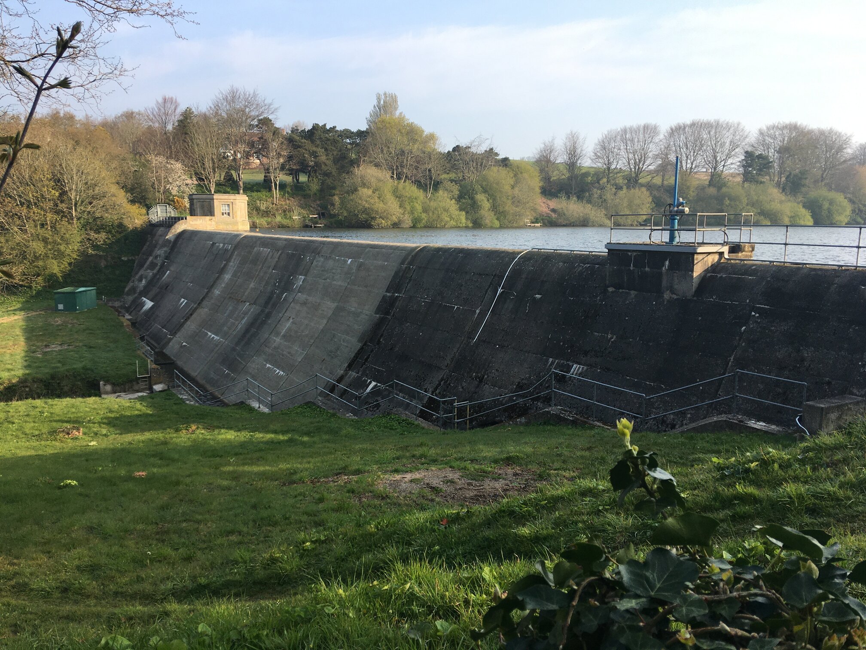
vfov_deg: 48.2
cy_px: 325
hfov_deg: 61.7
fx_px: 726
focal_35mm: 29
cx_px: 433
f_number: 2.2
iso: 25
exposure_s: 1/674
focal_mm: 4.15
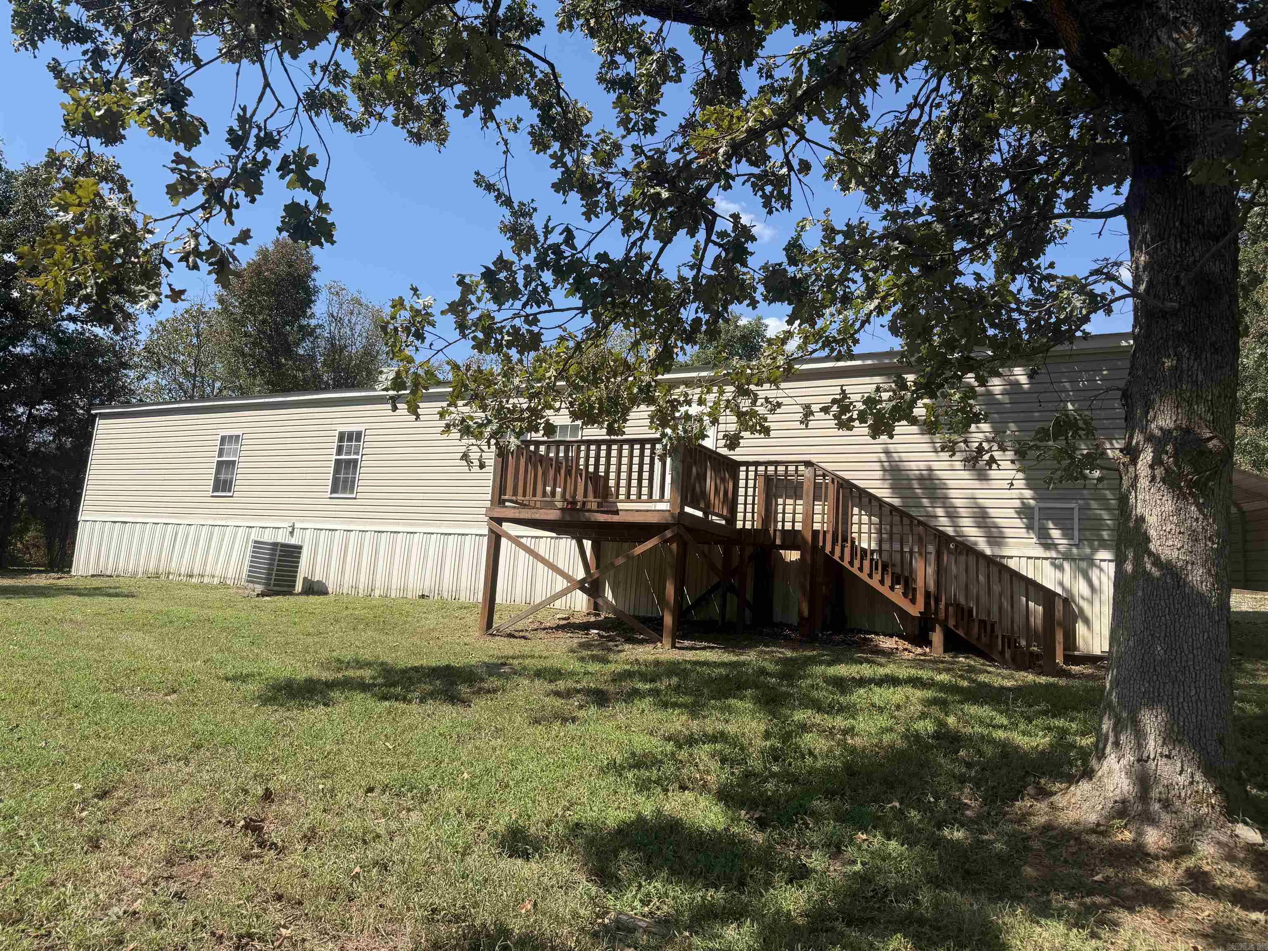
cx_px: 634
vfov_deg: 56.8
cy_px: 476
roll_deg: -4.9
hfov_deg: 71.6
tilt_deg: +8.1
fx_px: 879
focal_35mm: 24
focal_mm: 6.76
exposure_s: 1/3279
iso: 80
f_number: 1.78
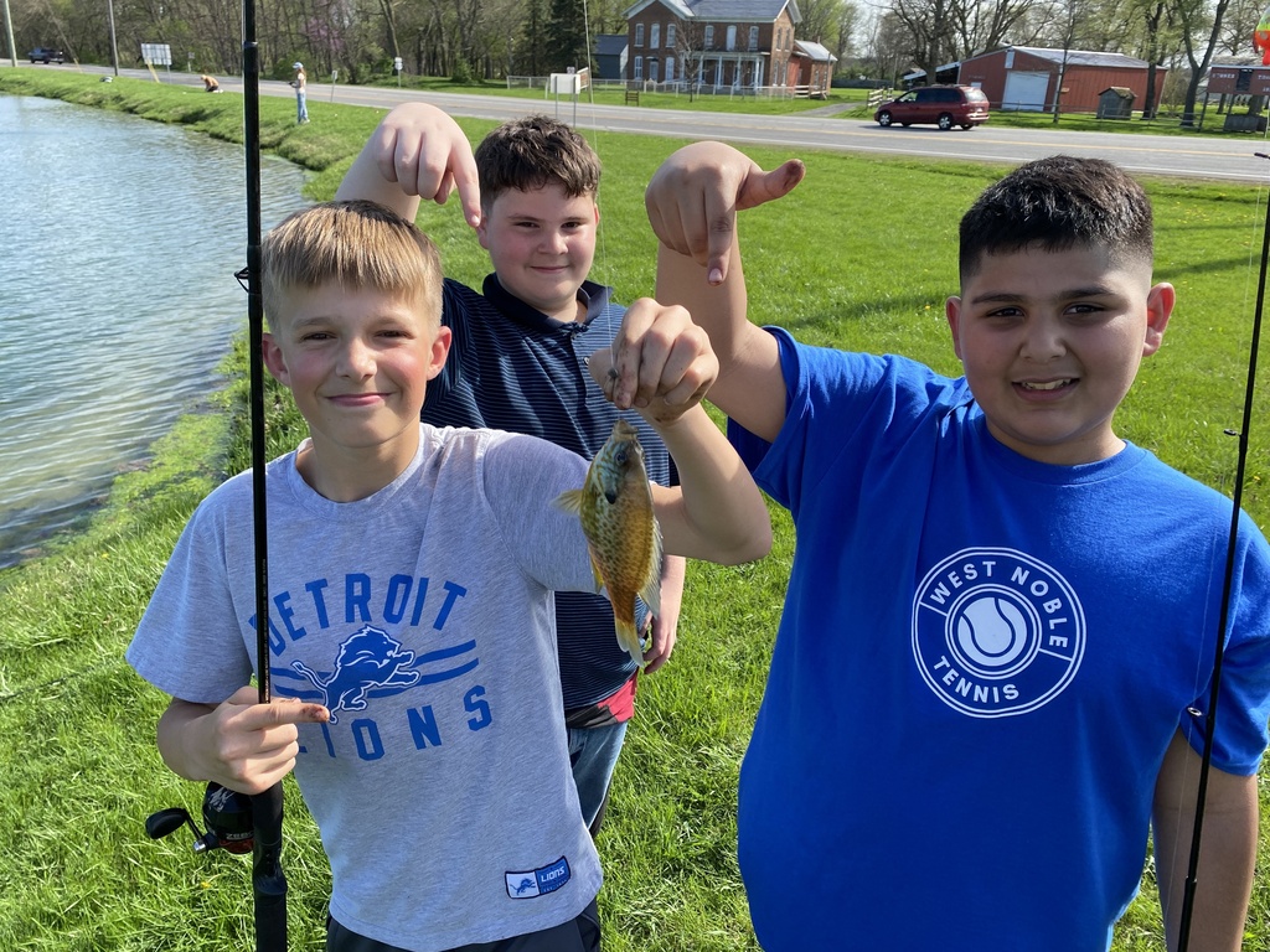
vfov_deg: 53.1
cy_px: 476
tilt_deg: -24.8
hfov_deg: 67.3
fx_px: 954
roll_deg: -1.6
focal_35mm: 26
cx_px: 635
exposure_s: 1/912
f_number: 1.8
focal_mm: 4.25
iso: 32
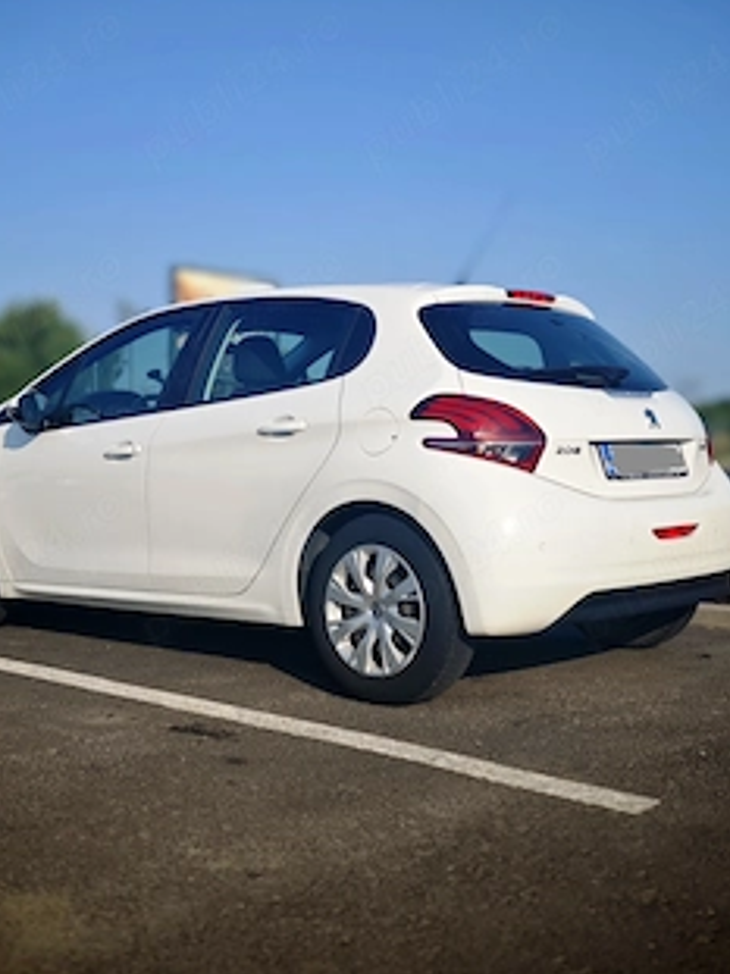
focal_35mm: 45
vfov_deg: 41.8
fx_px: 1266
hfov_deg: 32.2
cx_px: 351
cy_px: 379
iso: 50
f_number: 1.4
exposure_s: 1/3826
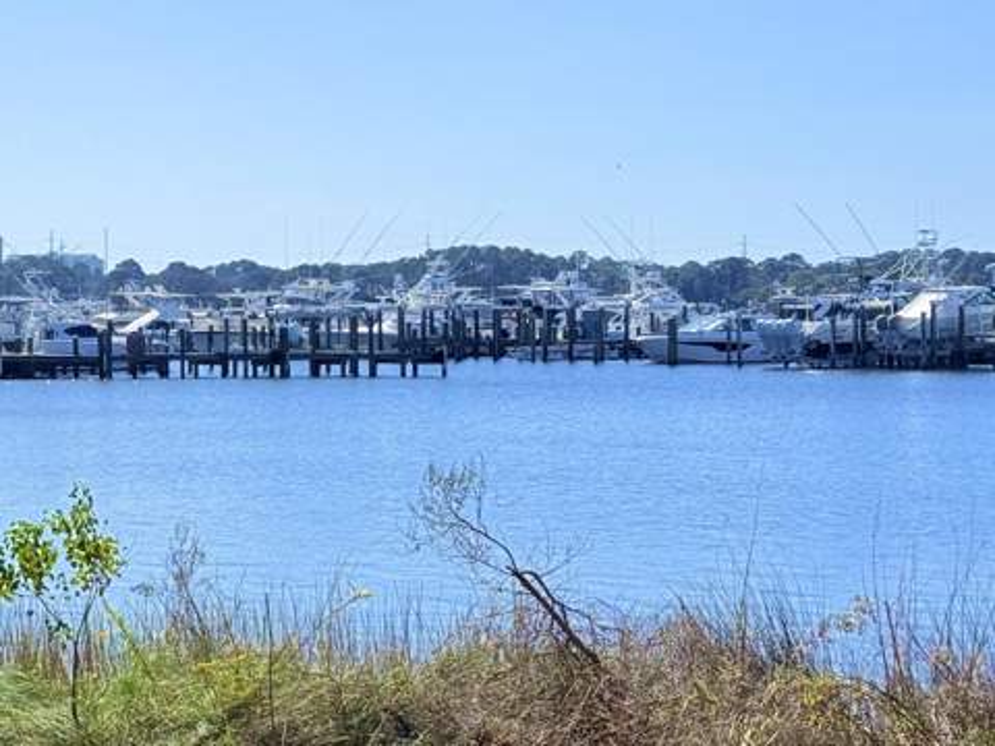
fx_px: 1380
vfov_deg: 30.3
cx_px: 498
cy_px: 373
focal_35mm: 48
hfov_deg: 39.7
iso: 64
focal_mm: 6.76
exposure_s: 1/11364
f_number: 1.78
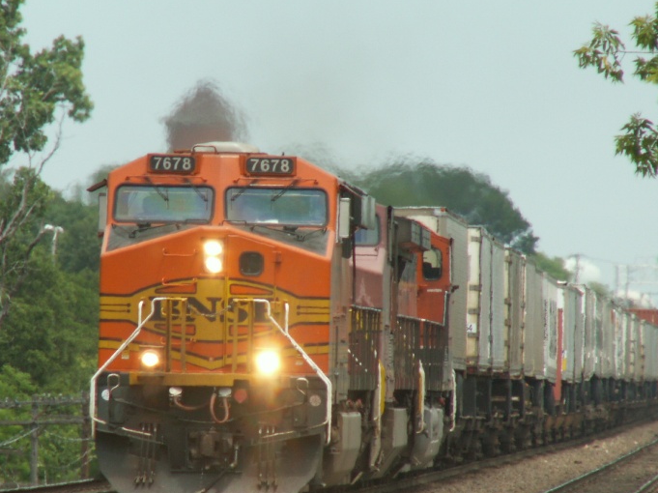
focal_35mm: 632
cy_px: 329
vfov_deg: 2.4
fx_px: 12007
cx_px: 263
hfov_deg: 3.1
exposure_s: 1/250
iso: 50
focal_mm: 69.45
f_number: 5.6
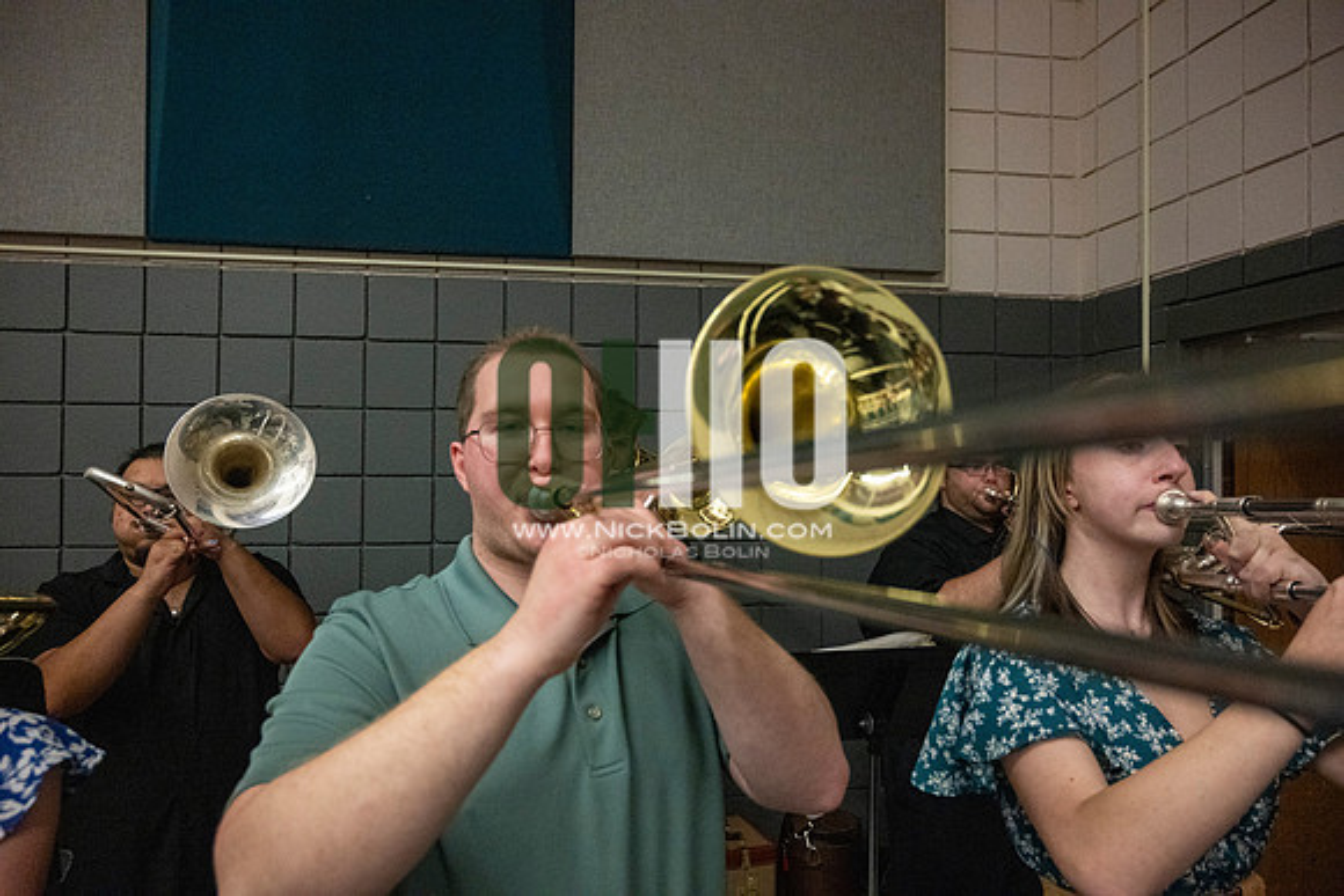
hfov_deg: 73.7
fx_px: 896
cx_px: 672
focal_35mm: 24
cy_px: 448
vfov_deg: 53.2
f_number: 4
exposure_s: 1/500
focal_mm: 24
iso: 10000
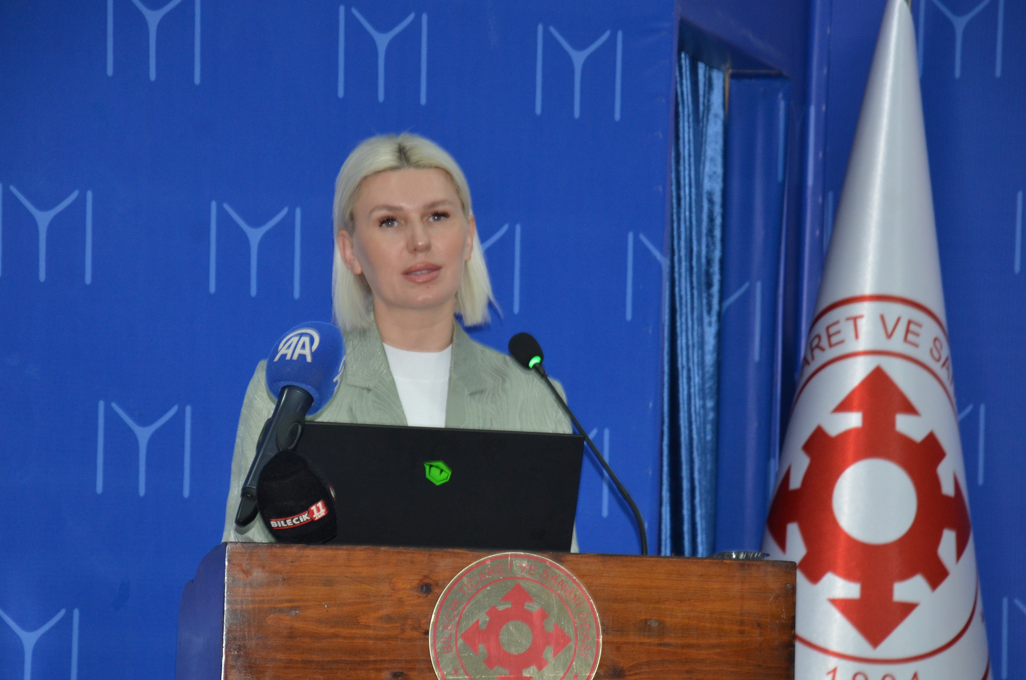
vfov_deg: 7.6
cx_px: 533
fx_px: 5136
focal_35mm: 181
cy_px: 383
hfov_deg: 11.4
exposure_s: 1/60
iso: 800
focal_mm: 105
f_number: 5.6
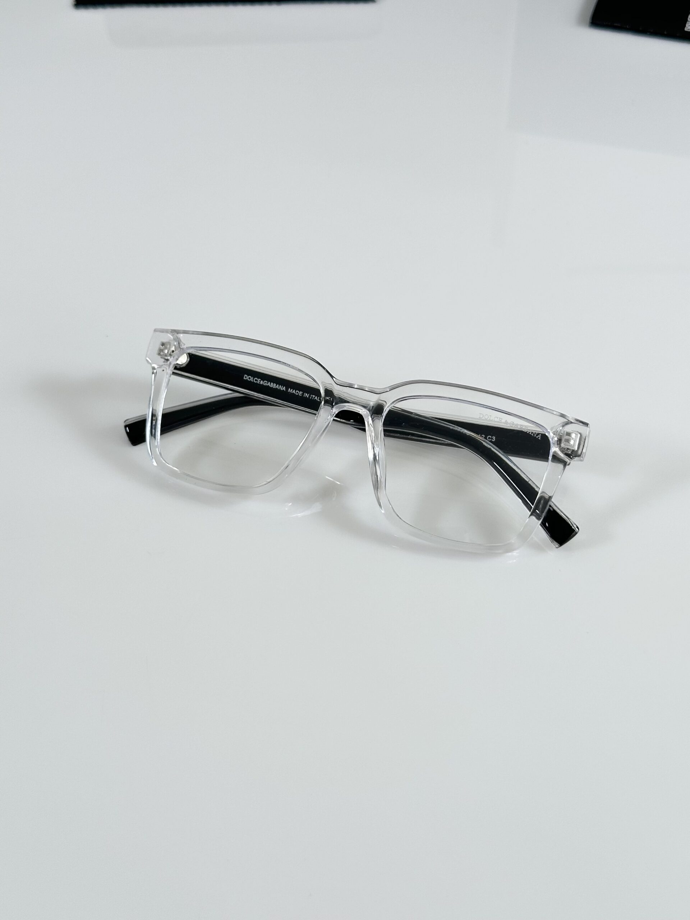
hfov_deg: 30.3
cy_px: 460
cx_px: 345
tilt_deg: -48.4
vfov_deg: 39.7
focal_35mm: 48
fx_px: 1276
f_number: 1.78
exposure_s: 1/121
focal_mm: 6.86
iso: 50
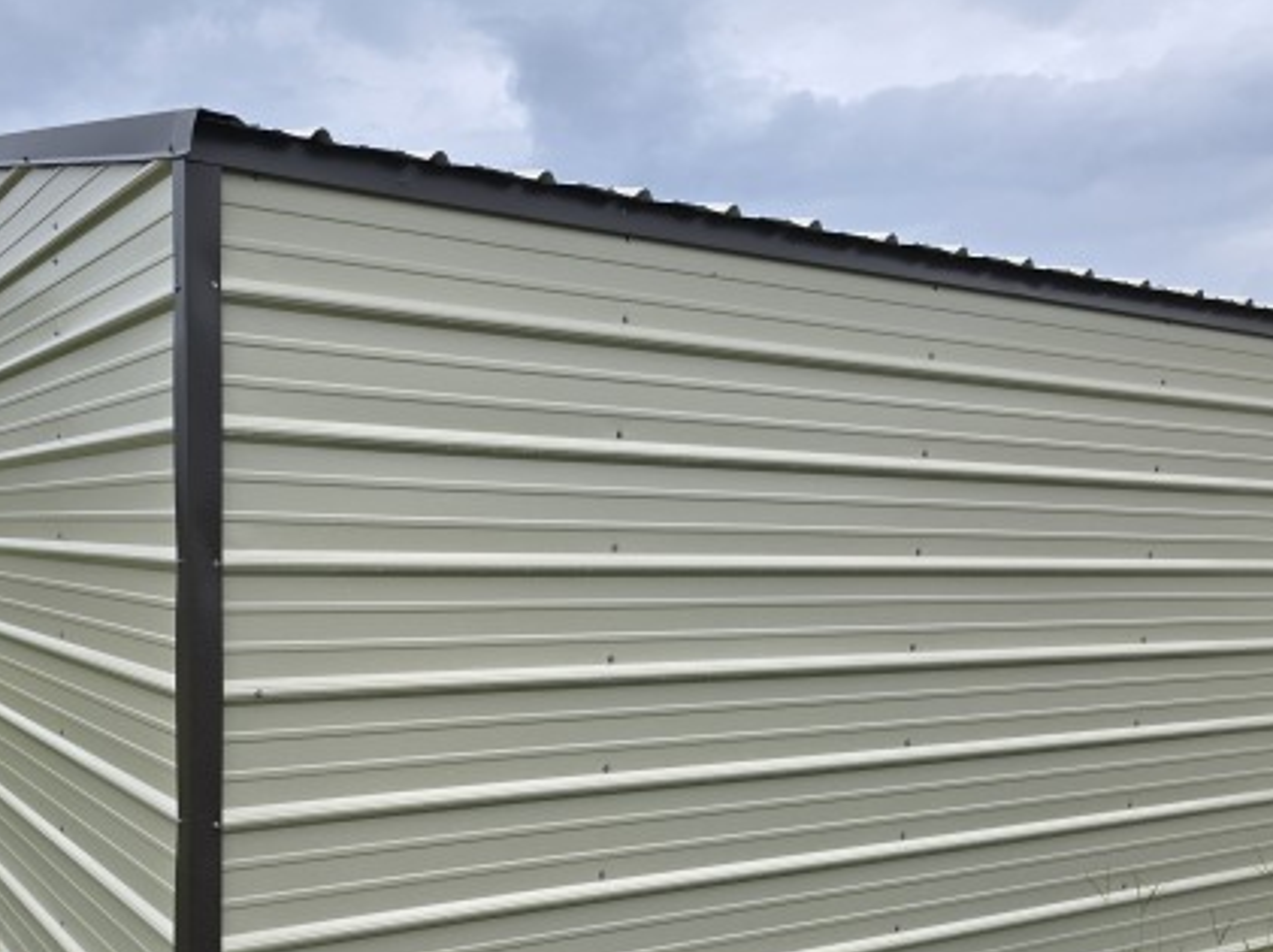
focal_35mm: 35
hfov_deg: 51.7
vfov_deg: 40.0
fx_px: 1286
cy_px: 659
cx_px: 423
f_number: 1.7
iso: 80
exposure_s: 1/6355
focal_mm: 6.3
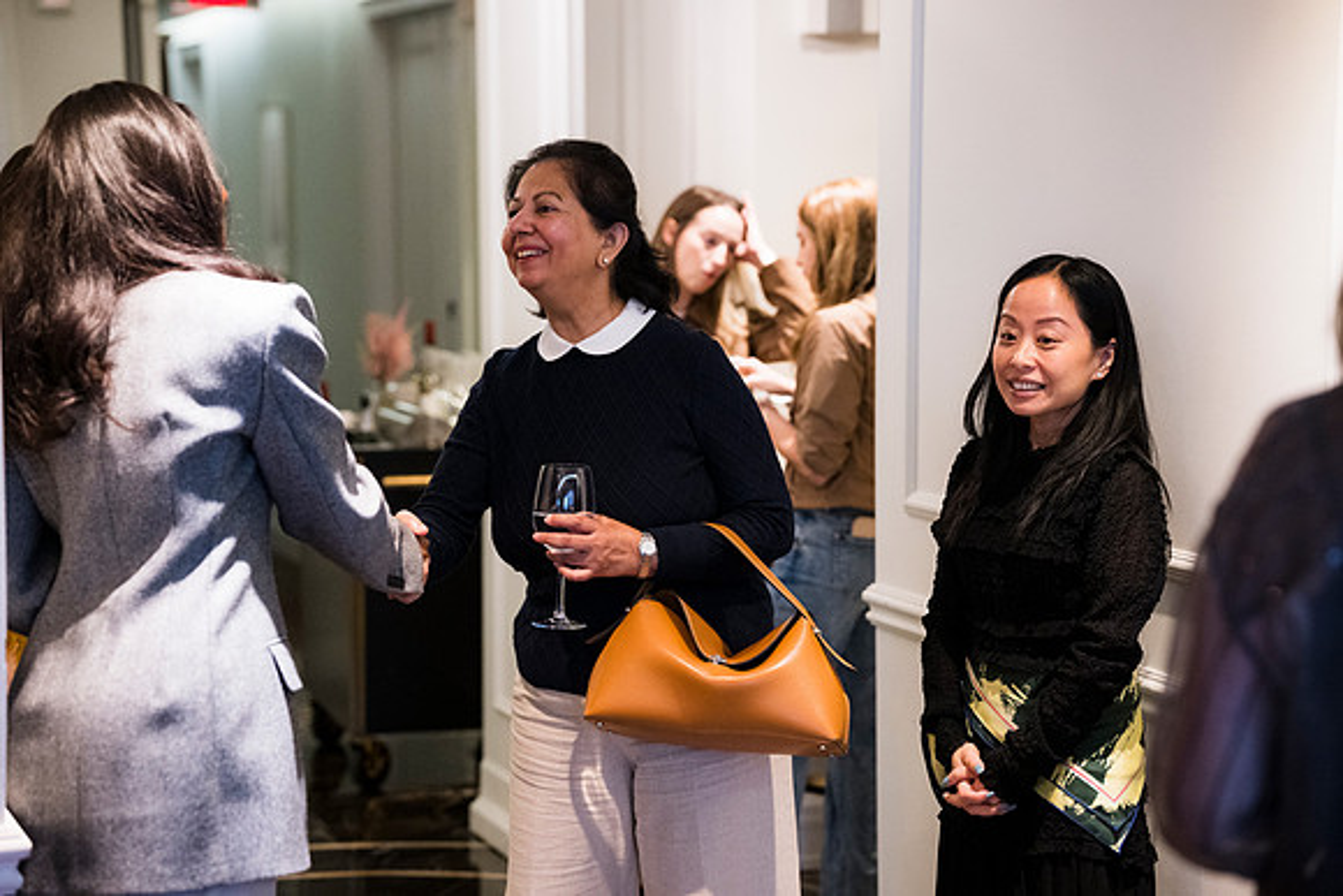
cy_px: 448
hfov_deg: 23.9
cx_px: 672
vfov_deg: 16.1
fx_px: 3172
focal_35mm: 85
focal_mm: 85
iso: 4000
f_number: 3.2
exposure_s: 1/125
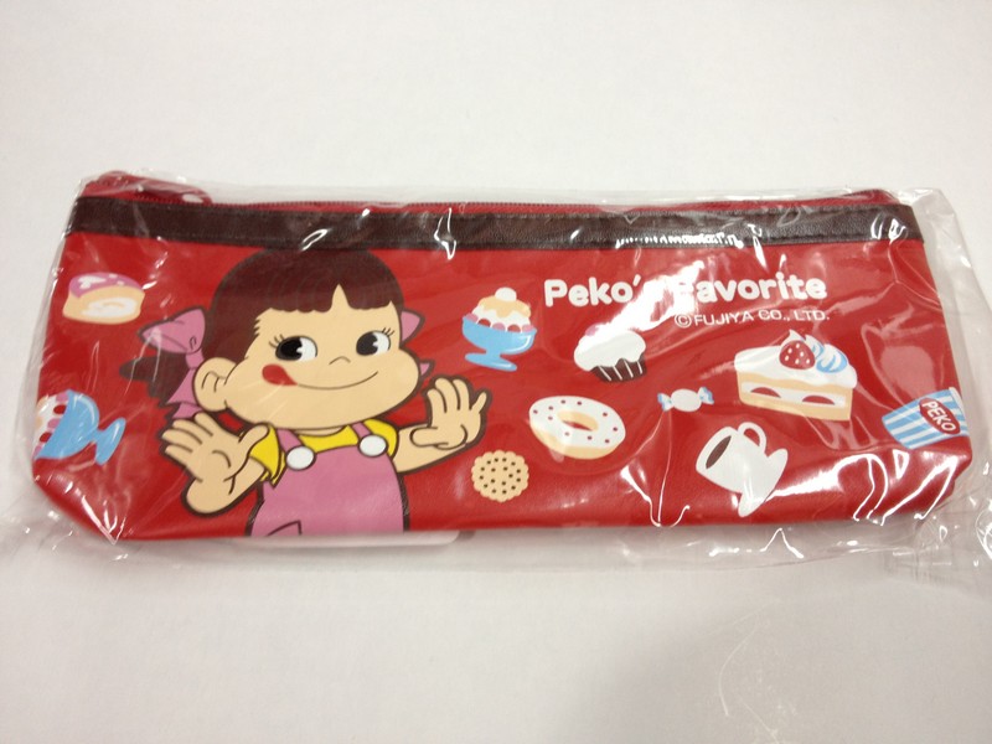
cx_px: 496
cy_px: 372
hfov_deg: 52.6
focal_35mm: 35
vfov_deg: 40.7
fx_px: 1003
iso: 64
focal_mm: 4.28
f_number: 2.4
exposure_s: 1/25
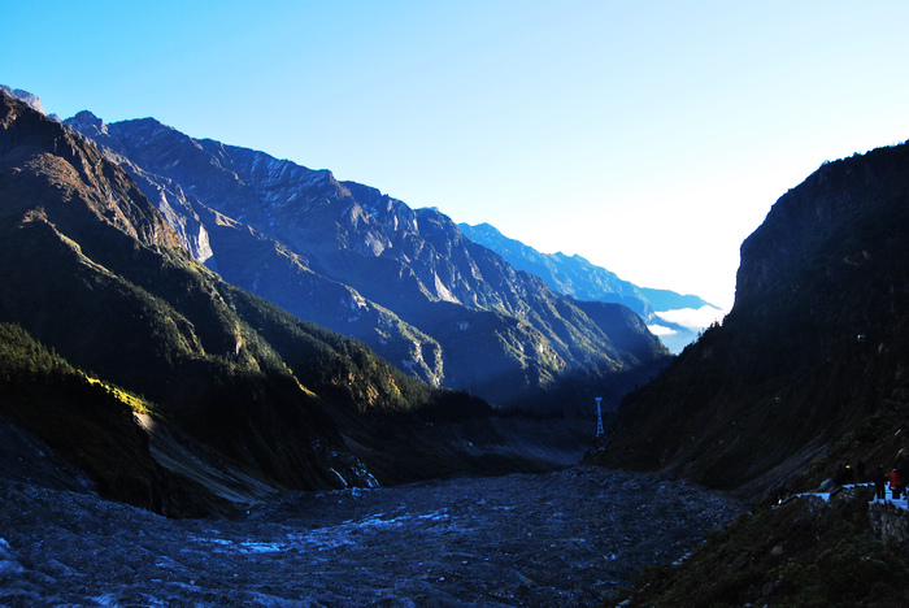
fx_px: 872
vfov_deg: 38.4
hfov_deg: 55.1
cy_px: 304
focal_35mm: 34
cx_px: 454
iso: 100
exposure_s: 1/160
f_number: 6.3
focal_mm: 23
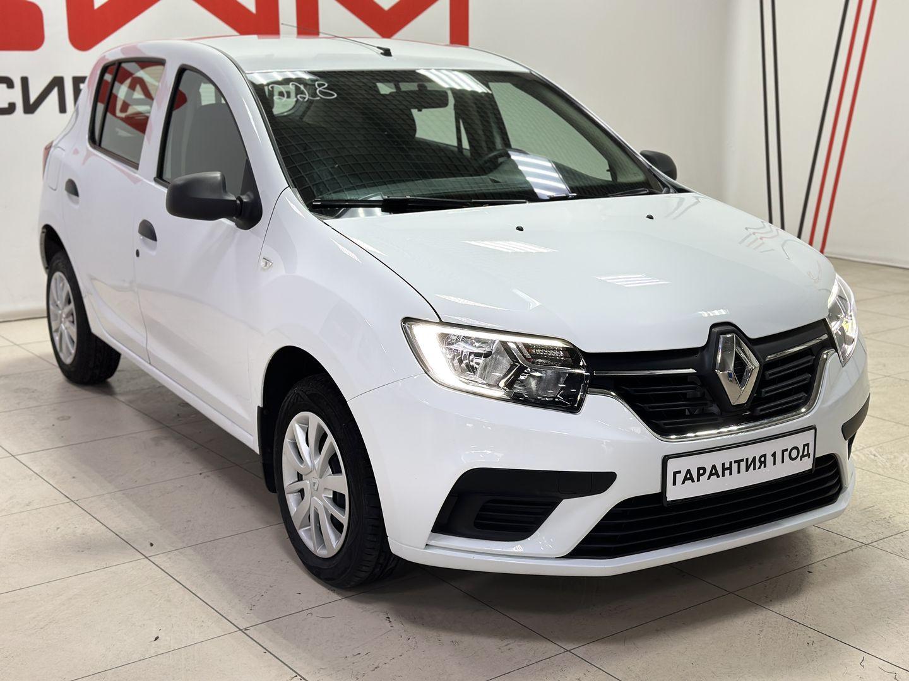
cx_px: 454
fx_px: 1260
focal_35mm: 48
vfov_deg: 30.3
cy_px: 340
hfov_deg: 39.7
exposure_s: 1/100
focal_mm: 6.86
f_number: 1.78
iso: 80
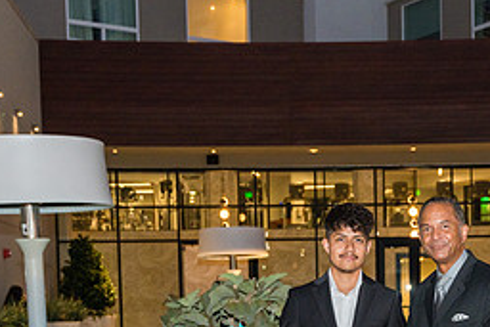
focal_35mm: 75
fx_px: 1021
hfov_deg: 26.5
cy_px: 364
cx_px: 390
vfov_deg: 17.6
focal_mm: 33.1
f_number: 2.8
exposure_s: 1/160
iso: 1600
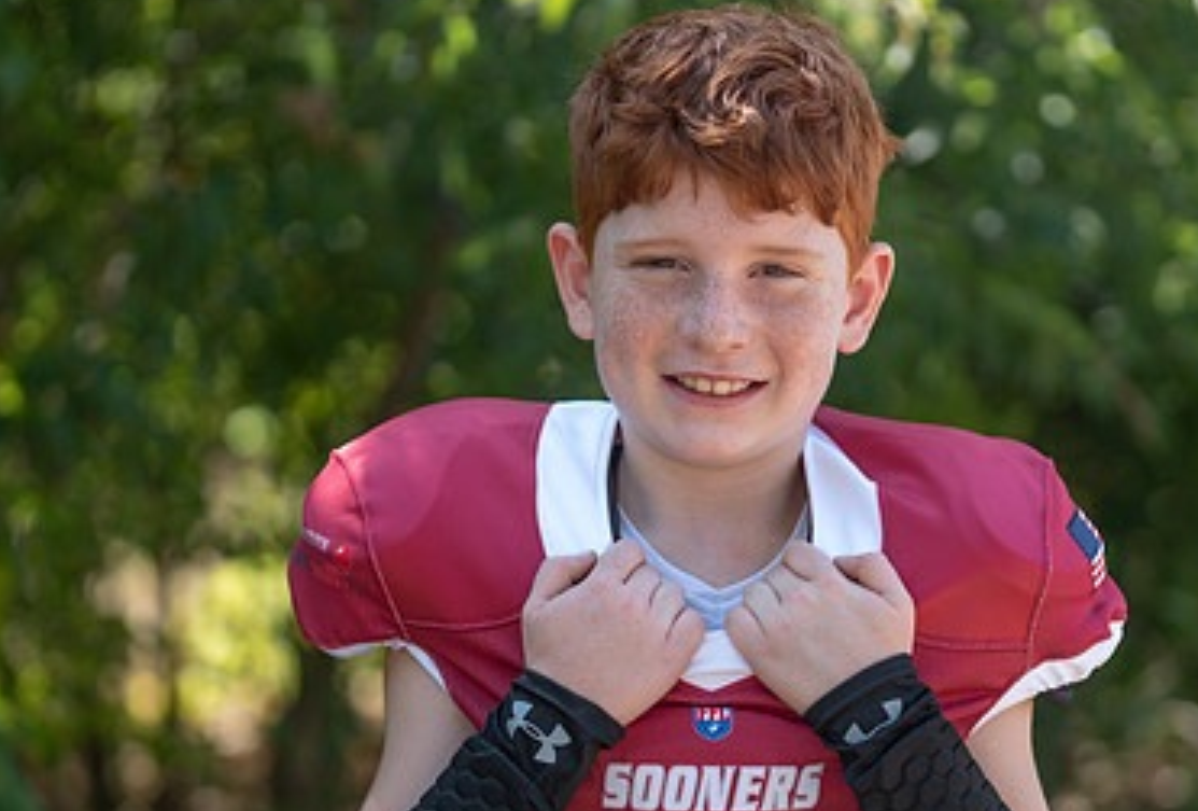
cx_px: 742
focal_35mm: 139
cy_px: 572
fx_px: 4646
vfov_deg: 10.0
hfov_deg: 14.7
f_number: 2.8
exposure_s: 1/320
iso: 80
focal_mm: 83
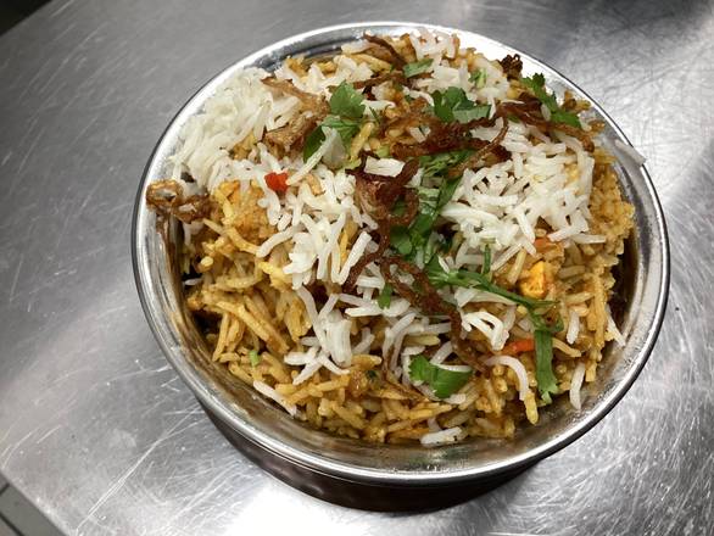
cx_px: 357
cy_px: 268
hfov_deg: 58.3
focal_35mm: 31
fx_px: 640
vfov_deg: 45.5
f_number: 2.4
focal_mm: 3.3
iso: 80
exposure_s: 1/60
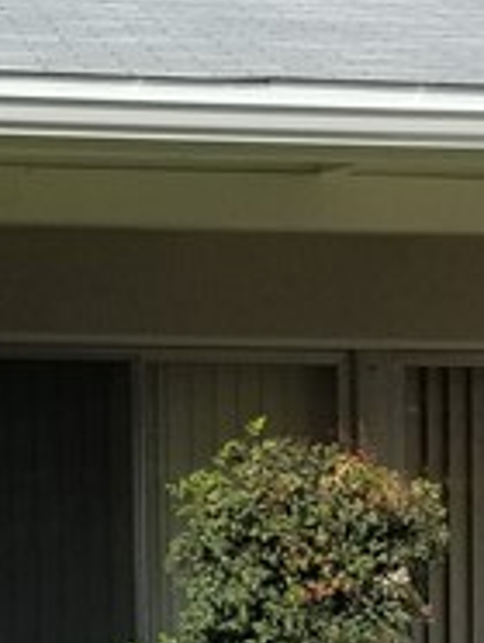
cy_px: 771
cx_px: 332
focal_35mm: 143
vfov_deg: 13.4
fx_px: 2660
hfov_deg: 10.4
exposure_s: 1/3336
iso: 50
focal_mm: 4.3
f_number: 1.7
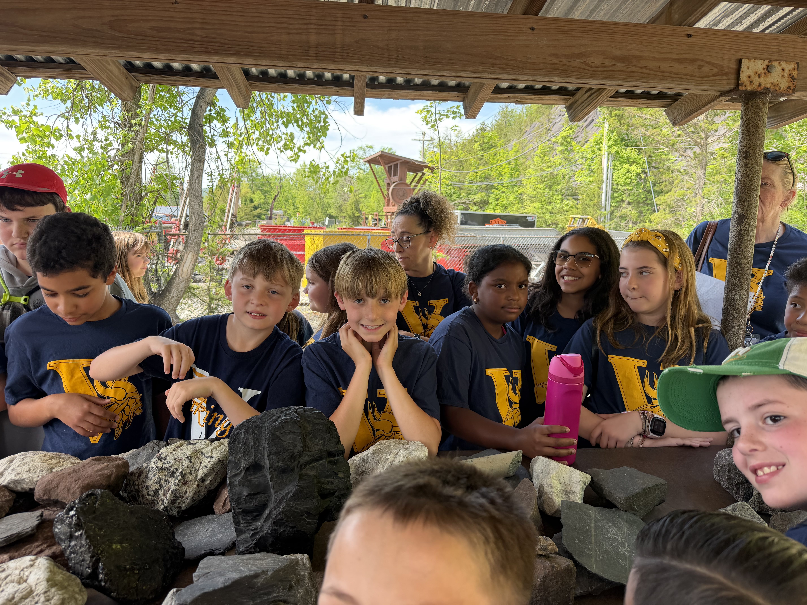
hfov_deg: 71.6
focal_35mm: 24
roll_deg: -1.9
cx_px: 404
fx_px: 560
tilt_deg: -8.6
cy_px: 302
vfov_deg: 56.8
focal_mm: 6.76
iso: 80
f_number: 1.78
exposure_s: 1/296
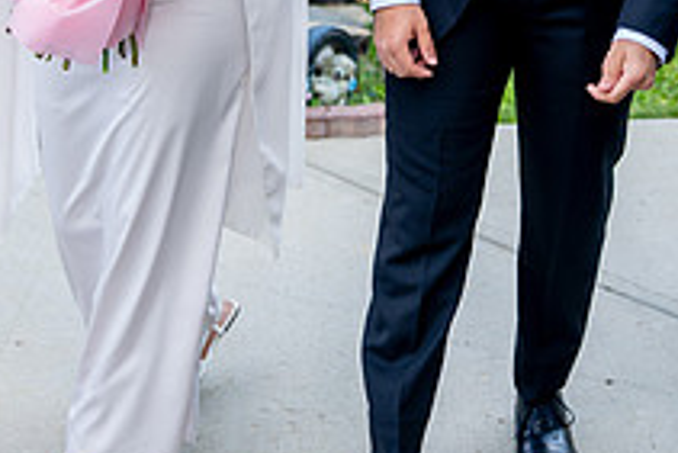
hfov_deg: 26.3
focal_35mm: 77
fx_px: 1451
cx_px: 334
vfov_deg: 16.7
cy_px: -137
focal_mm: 28
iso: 160
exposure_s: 1/400
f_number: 2
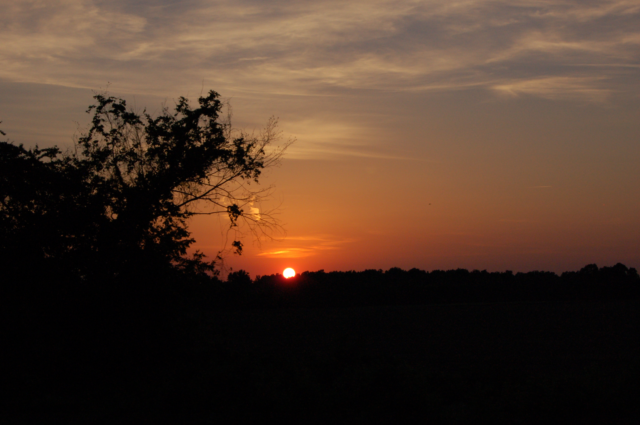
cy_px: 212
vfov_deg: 19.7
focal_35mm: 69
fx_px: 1226
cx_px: 320
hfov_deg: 29.3
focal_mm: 46
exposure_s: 1/640
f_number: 13
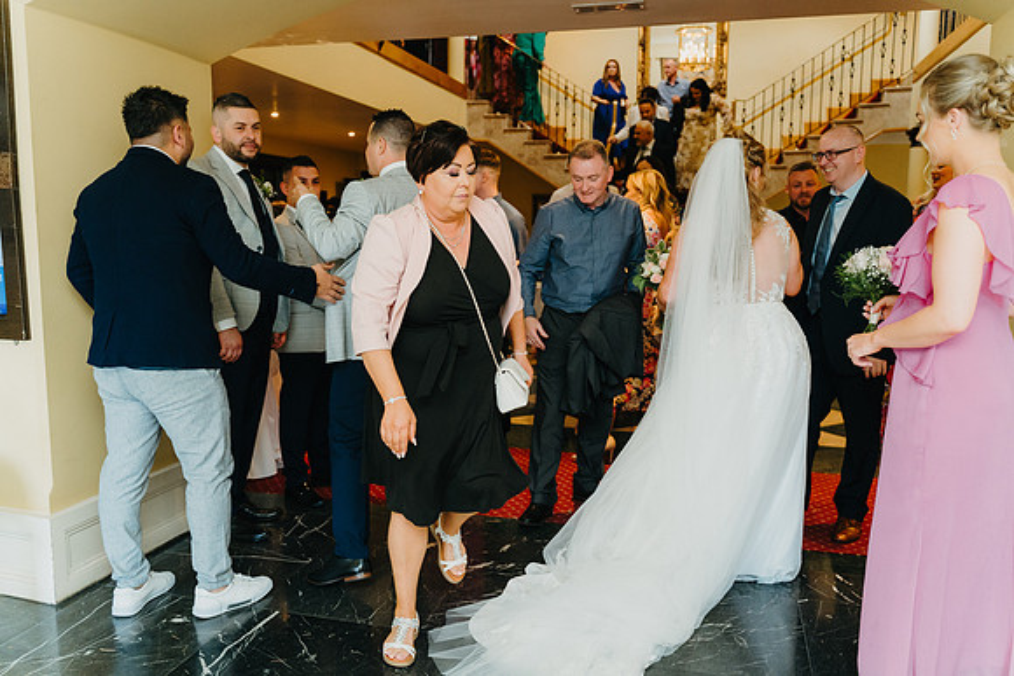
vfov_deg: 46.4
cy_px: 338
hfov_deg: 65.5
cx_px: 507
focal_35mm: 28
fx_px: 789
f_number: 2.8
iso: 1250
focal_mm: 28
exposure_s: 1/160
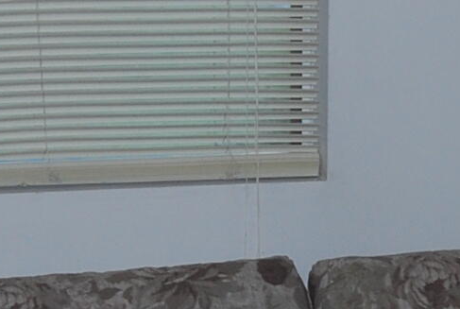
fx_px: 2740
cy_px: 185
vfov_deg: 6.5
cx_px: 145
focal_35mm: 214
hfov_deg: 9.6
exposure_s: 1/60
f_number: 4
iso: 200
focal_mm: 24
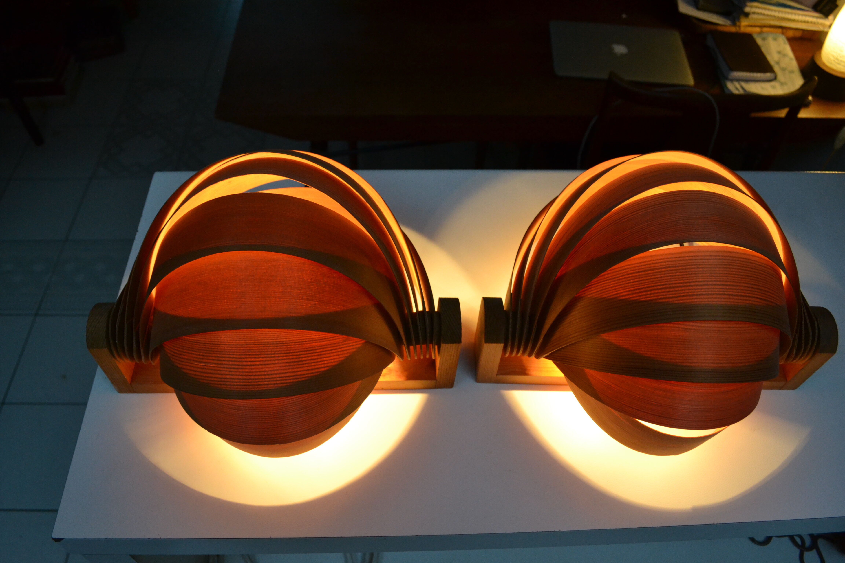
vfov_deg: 47.9
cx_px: 422
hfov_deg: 67.4
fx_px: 634
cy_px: 282
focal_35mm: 27
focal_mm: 18
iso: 1600
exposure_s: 1/200
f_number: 8
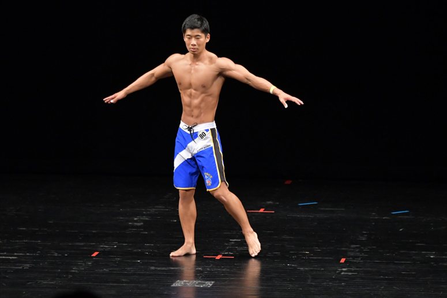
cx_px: 224
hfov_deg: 7.6
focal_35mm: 270
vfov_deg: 5.1
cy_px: 149
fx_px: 3351
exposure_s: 1/400
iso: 3200
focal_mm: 180
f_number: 5.6
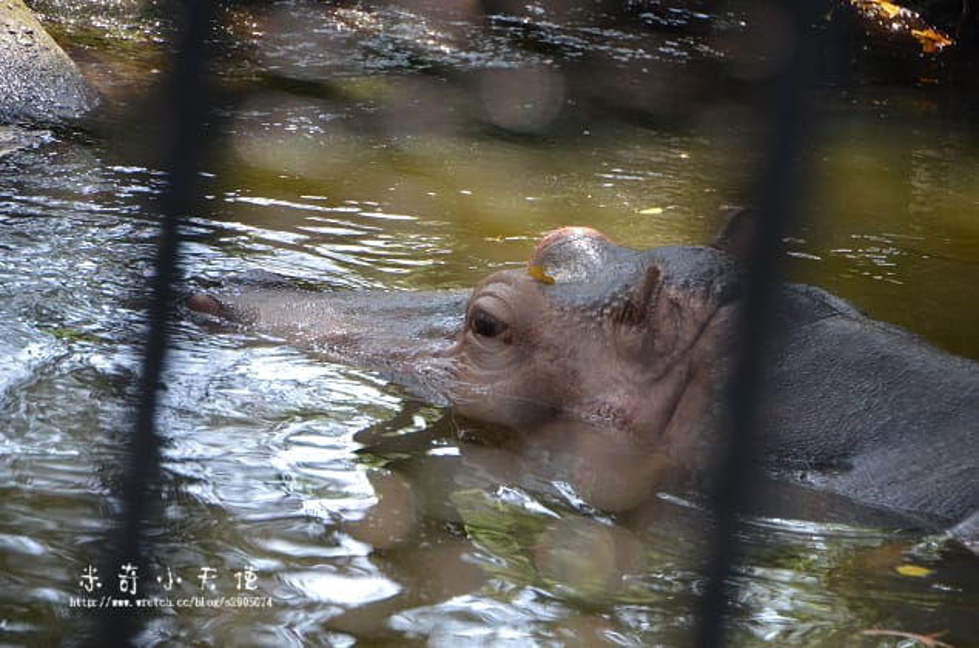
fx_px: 5697
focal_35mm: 210
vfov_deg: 6.5
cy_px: 324
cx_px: 490
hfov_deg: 9.8
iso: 800
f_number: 6
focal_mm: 140
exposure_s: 1/200
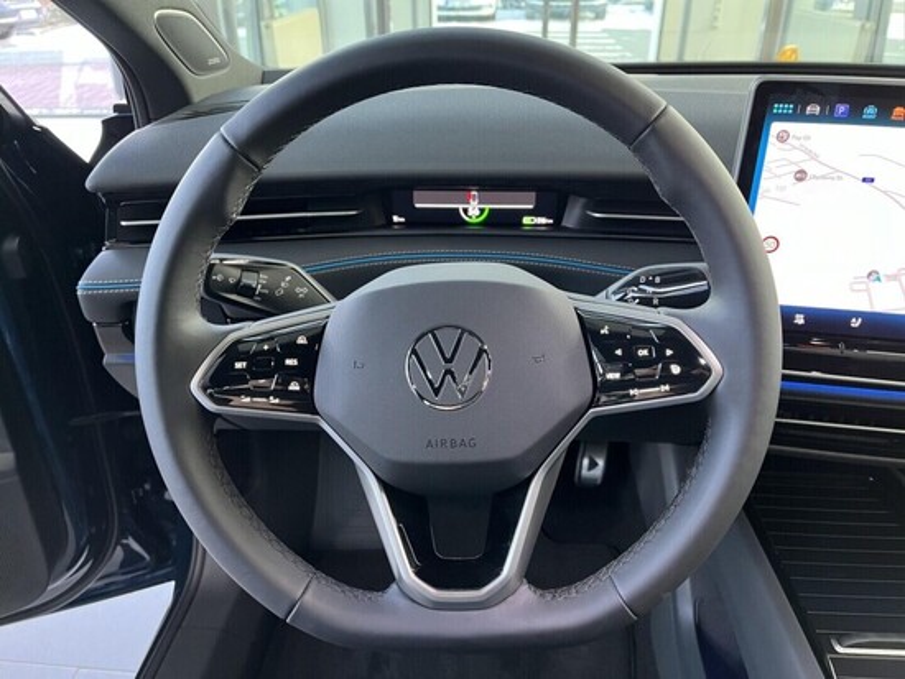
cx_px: 452
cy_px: 340
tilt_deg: -29.3
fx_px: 680
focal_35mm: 26
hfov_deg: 67.3
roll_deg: +0.3
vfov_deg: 53.1
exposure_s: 1/51
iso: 320
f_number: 1.6
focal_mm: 5.1
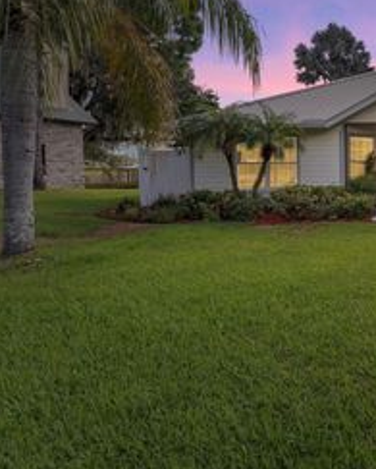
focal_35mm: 28
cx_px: 413
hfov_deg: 41.0
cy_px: 175
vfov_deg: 60.7
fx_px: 394
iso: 100
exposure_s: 1/15
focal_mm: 14.7
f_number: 8
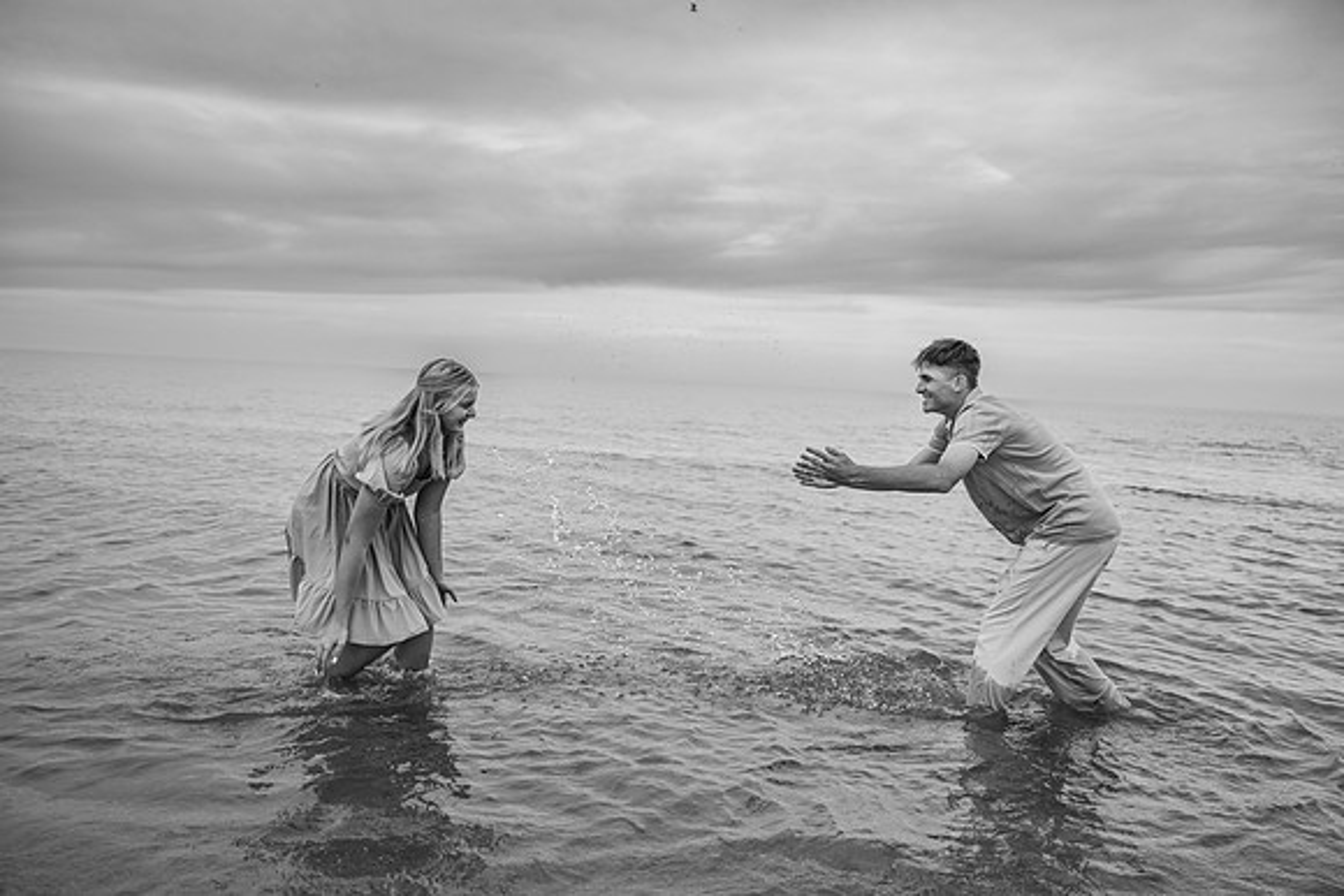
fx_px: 1083
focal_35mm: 29
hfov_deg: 63.6
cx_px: 672
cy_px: 448
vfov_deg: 45.0
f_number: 2.8
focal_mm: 29
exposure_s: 1/1000
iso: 320
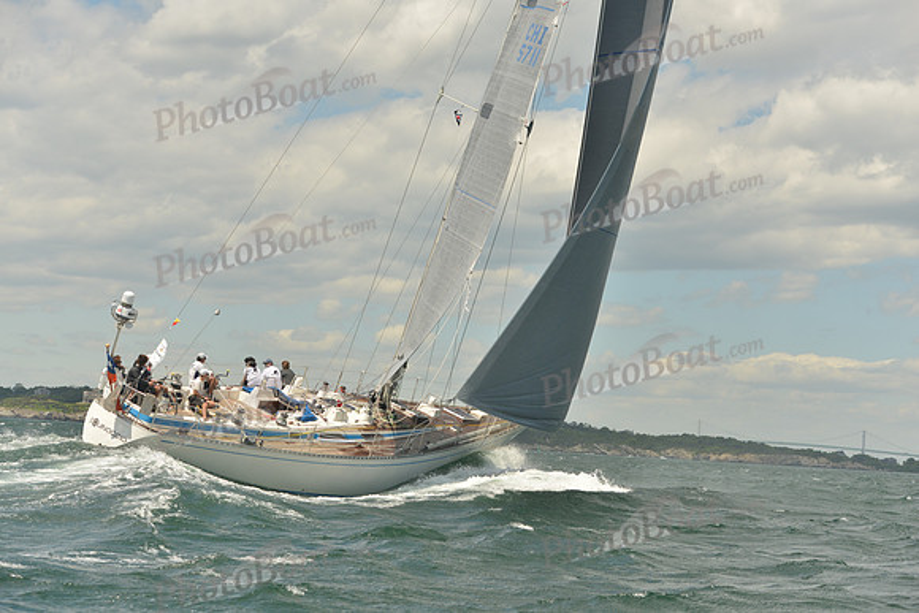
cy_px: 306
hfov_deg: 28.8
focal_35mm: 70
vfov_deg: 19.5
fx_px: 1787
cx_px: 460
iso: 400
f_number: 6.3
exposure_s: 1/800
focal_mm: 70
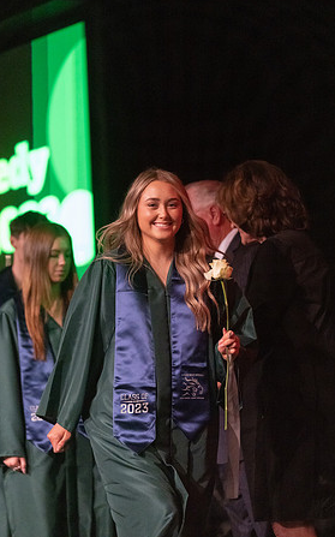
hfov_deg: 11.1
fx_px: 1725
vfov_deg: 17.7
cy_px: 268
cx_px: 178
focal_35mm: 118
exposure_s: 1/1000
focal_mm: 115
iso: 16000
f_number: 2.8
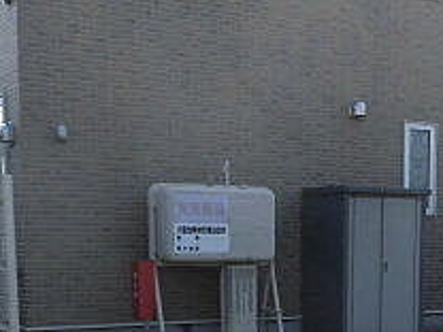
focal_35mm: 74
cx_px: 405
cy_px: 375
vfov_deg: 19.0
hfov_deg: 25.5
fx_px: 947
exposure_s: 1/1000
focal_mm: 4.3
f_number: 3.1
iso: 100
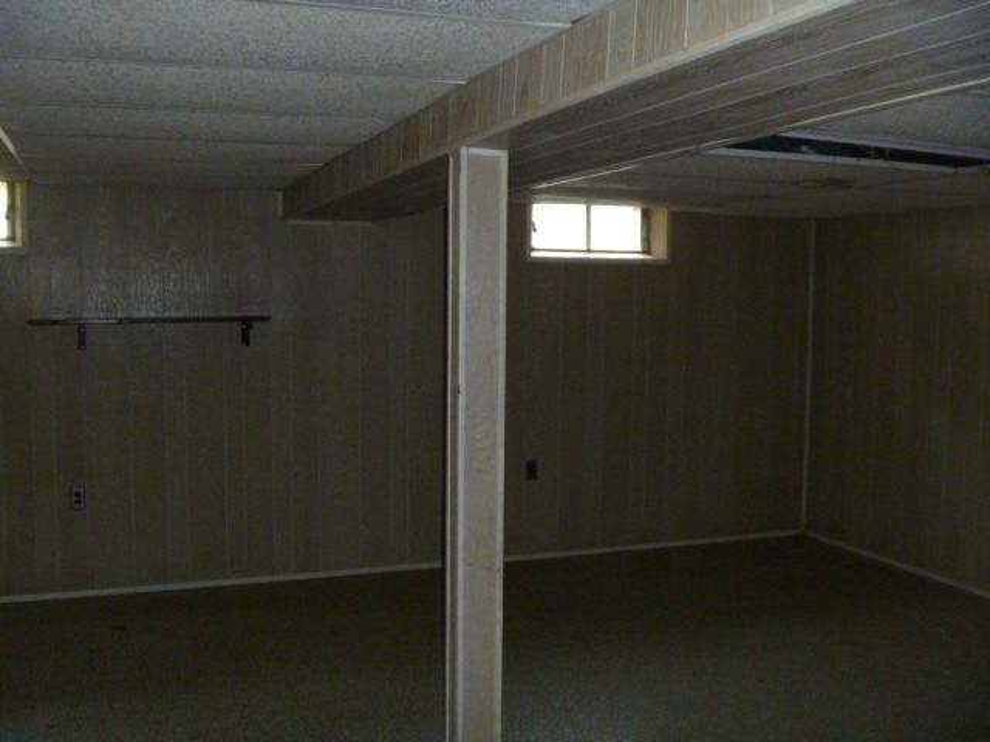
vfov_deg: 40.7
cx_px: 495
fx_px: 1001
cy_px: 371
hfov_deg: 52.6
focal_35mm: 35
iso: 400
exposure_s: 1/125
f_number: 3.5
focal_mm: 6.3
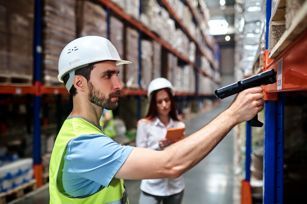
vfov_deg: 37.8
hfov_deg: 54.5
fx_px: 298
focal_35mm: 35
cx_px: 154
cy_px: 102
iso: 640
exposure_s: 1/200
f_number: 2.2
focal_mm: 35
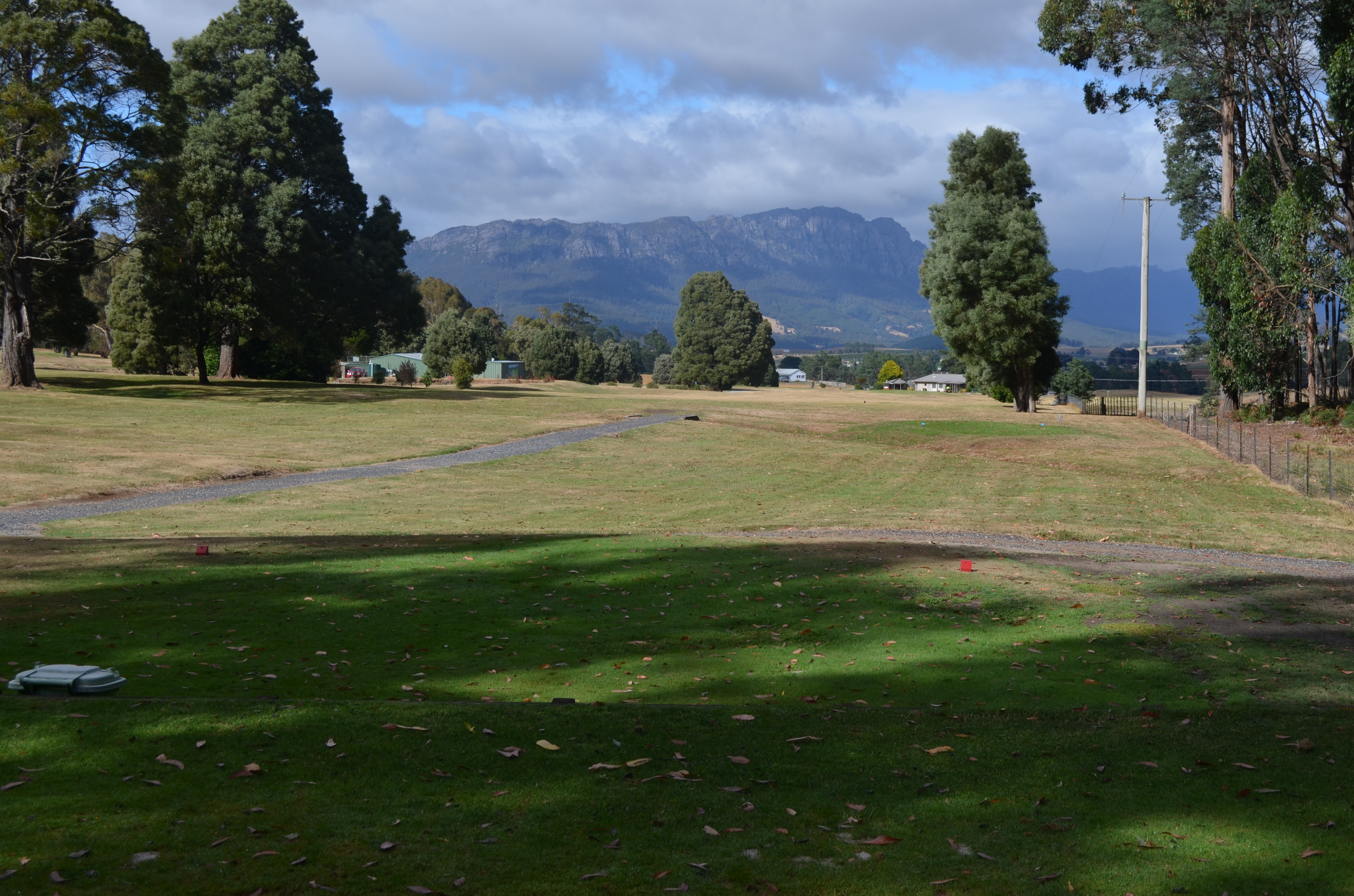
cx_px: 677
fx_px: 1970
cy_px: 448
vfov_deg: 25.6
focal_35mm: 52
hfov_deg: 37.9
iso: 100
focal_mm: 35
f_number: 6.7
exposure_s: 1/350
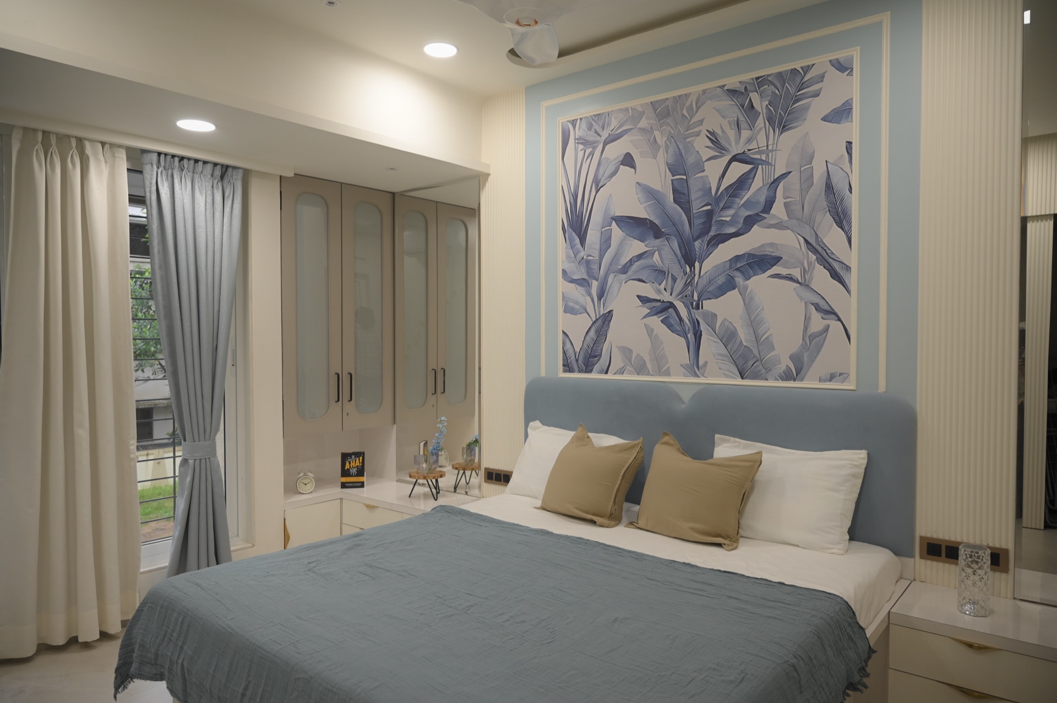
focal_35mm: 24
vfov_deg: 53.1
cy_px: 352
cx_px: 528
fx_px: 704
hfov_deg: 73.8
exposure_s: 1/100
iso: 640
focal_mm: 24
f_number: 4
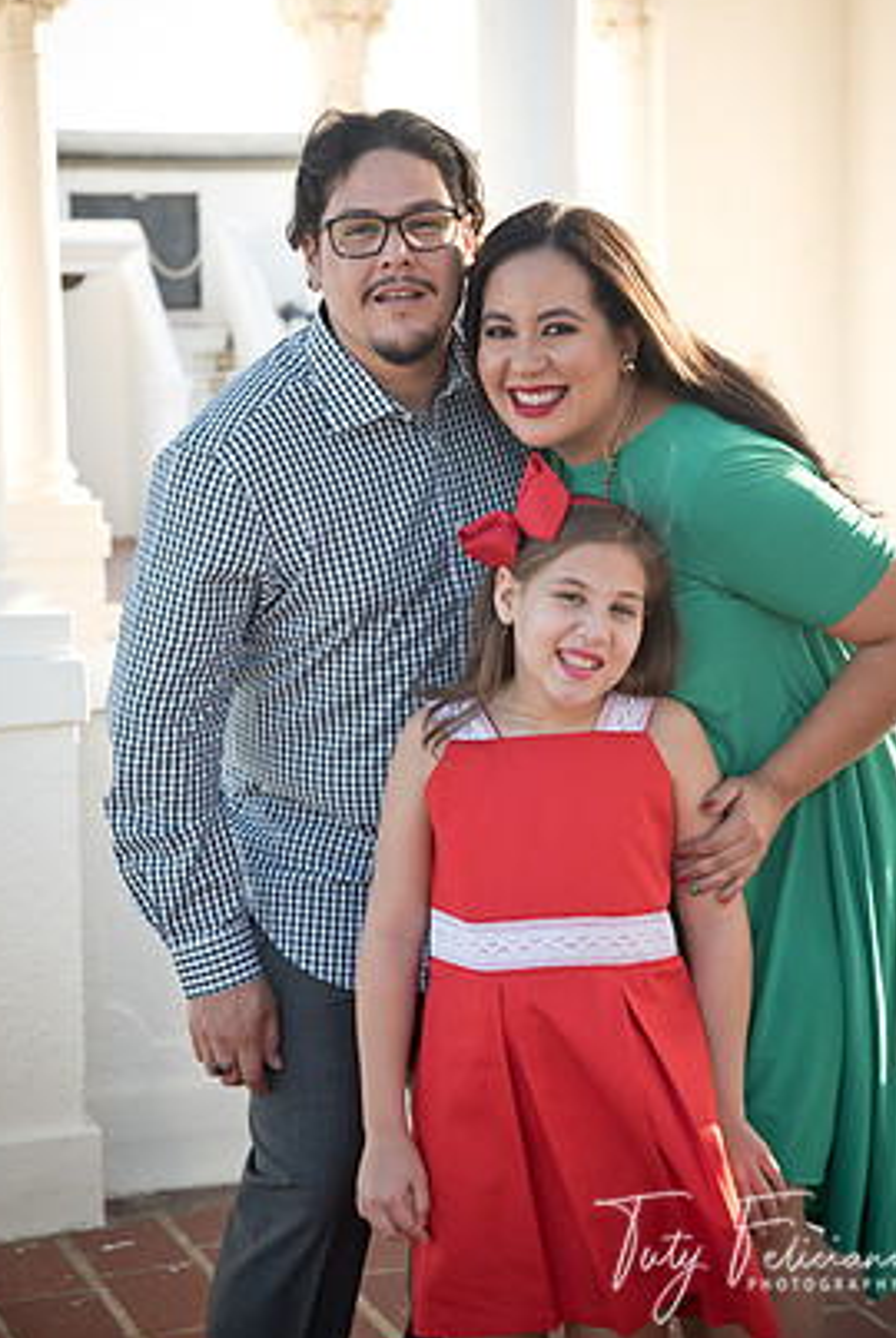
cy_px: 614
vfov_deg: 23.3
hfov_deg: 15.8
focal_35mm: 87
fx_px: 3237
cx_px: 453
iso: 100
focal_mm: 78
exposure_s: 1/80
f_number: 6.3
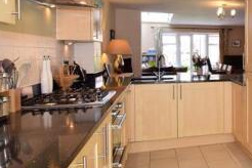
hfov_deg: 39.1
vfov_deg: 33.1
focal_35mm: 40
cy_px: 56
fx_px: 280
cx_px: 282
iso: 200
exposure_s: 1/6
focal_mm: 10
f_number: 8
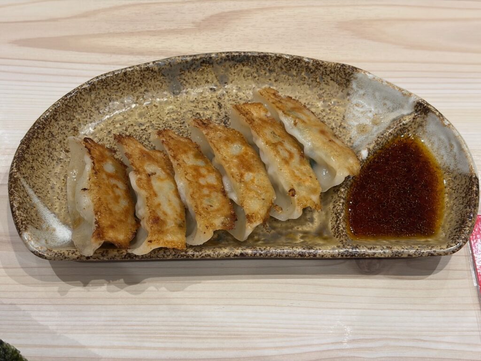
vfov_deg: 28.0
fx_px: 723
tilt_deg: -55.6
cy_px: 180
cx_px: 240
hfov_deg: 36.8
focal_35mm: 52
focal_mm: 5.96
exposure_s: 1/100
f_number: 1.6
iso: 50
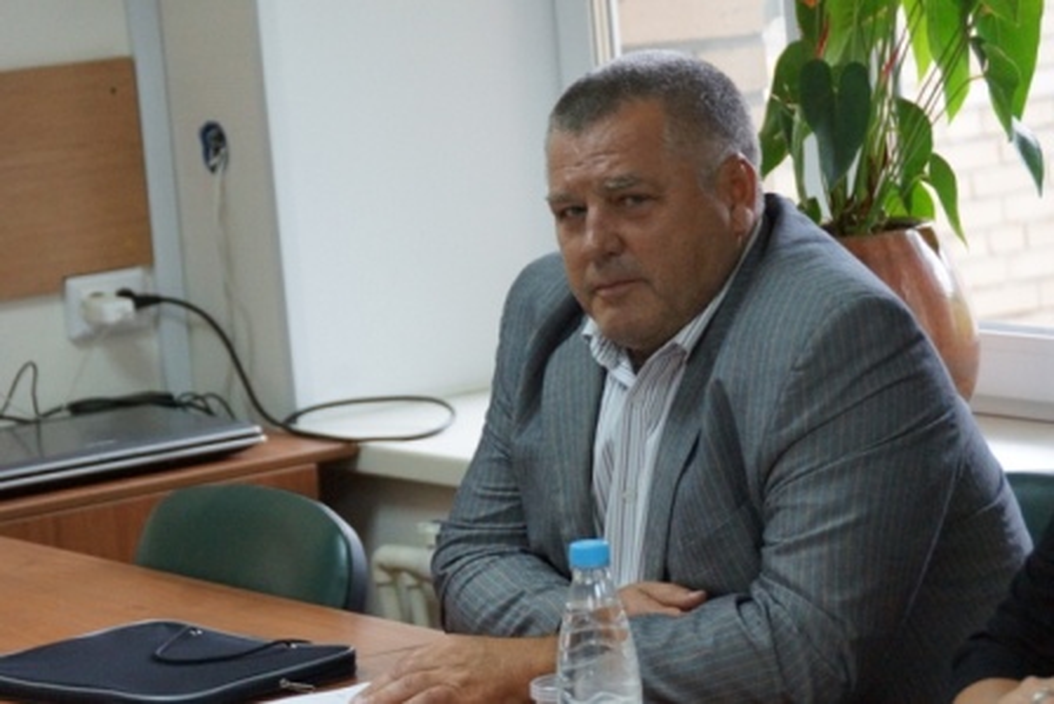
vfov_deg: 9.2
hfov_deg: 13.7
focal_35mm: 150
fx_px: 4393
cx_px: 527
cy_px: 352
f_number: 5.6
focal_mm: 100
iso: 2500
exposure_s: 1/160
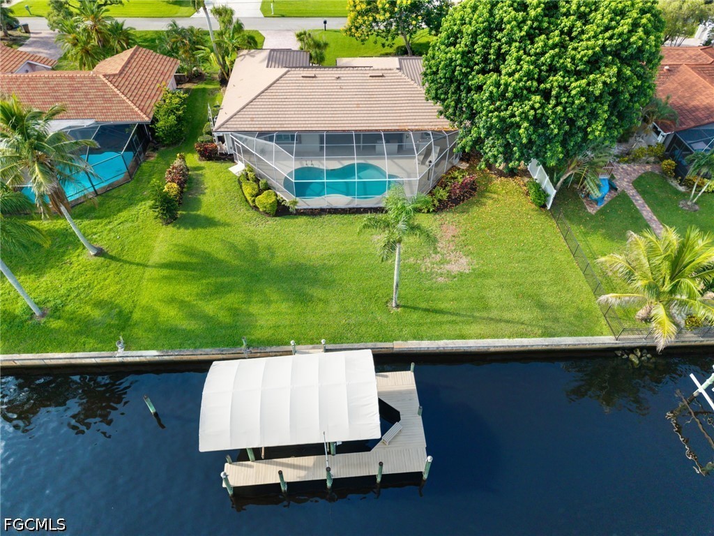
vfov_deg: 56.8
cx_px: 357
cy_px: 268
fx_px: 495
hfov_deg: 71.6
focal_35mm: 24
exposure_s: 1/120
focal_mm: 8.67
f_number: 1.8
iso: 100
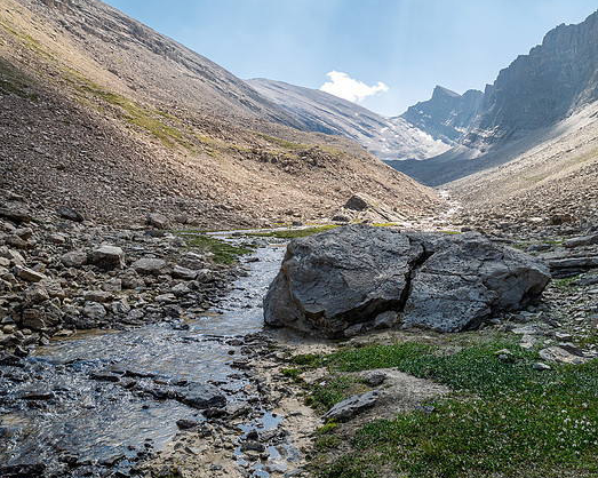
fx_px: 460
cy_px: 237
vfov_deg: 54.9
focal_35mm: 26
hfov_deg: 66.0
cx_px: 289
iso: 200
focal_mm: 12
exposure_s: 1/100
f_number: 8
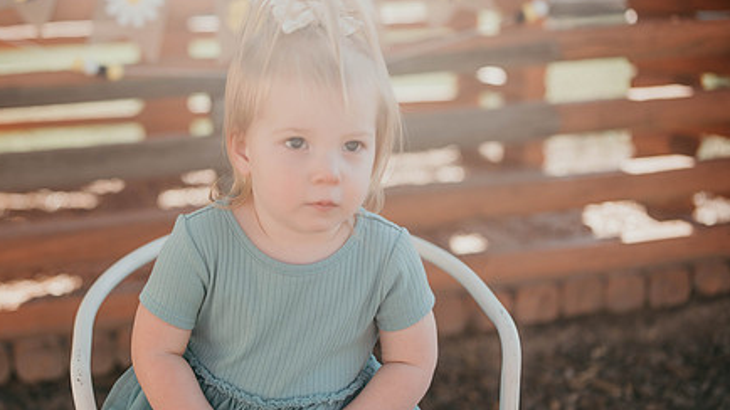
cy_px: 184
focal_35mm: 49
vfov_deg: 24.4
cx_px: 249
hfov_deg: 41.6
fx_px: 948
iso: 64
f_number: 1.6
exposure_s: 1/1600
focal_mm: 35
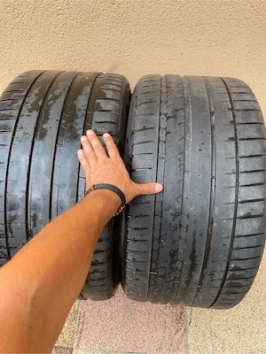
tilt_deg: -54.4
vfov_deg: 67.3
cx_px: 133
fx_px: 266
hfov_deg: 53.1
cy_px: 177
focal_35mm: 26
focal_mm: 4.25
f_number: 1.8
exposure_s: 1/236
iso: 32
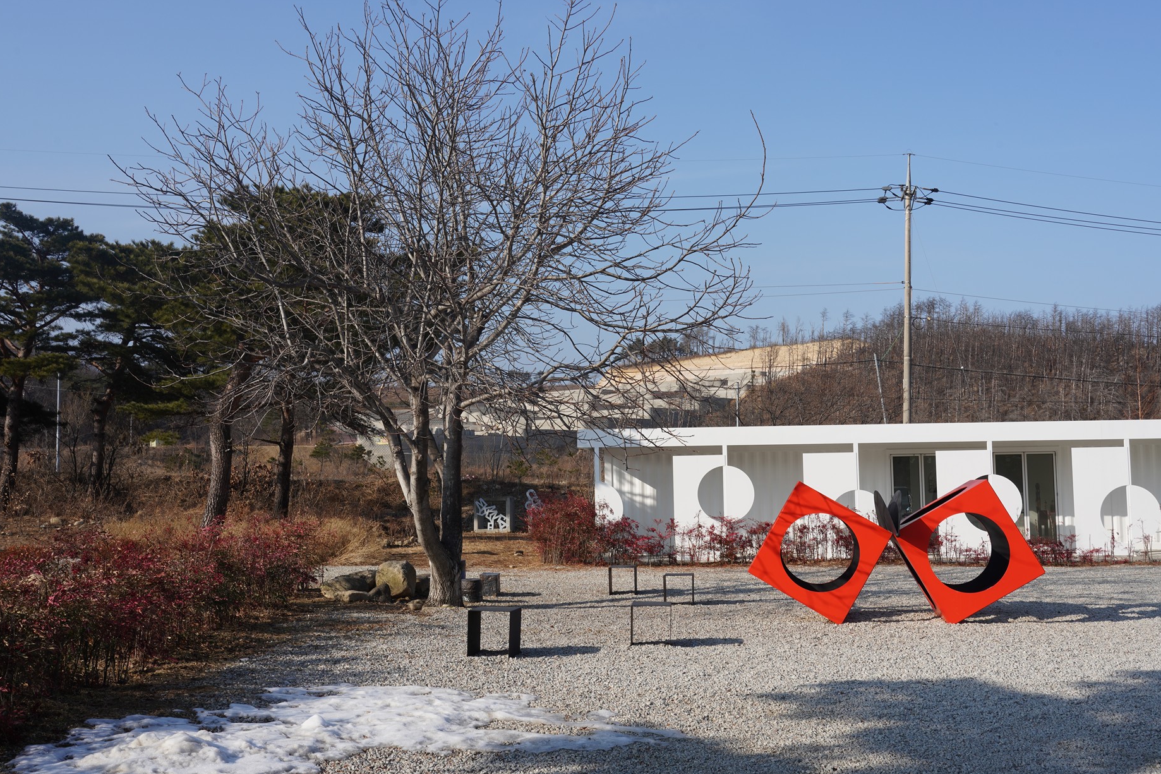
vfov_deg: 35.9
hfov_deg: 51.9
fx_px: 1193
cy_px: 389
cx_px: 614
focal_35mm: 37
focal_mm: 34
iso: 100
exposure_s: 1/100
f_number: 14
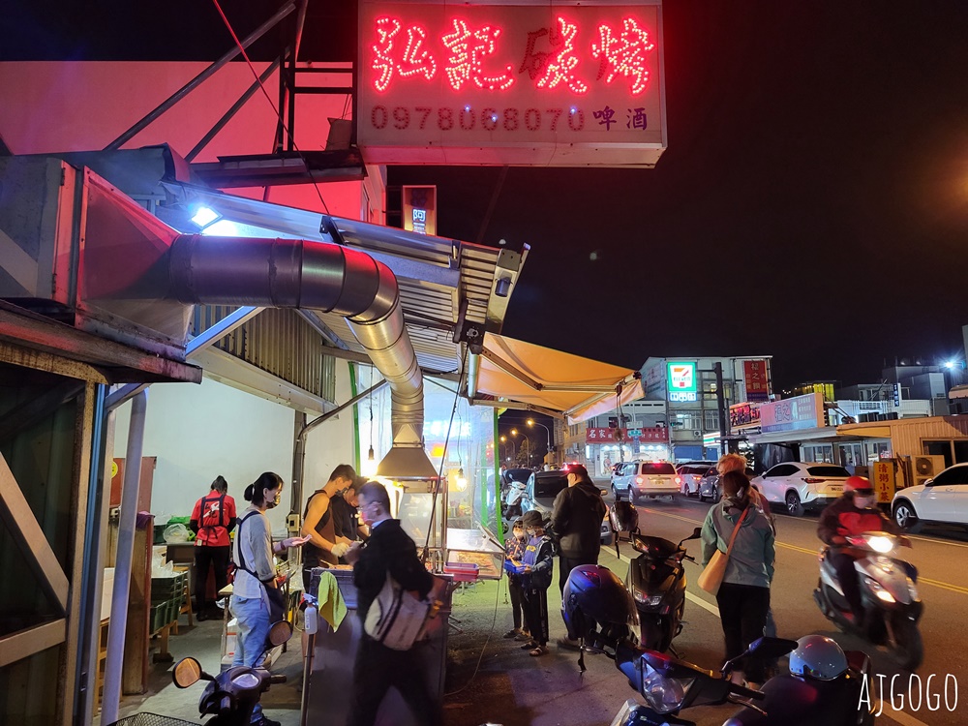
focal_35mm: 26
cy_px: 363
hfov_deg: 67.3
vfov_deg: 53.1
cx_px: 484
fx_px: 727
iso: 500
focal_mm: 5.4
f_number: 1.8
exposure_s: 1/40
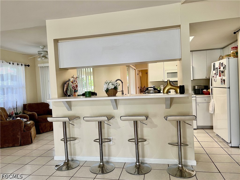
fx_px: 180
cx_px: 120
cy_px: 90
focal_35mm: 26
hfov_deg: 67.3
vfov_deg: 53.1
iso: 80
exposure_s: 1/60
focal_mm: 5.7
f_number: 1.5
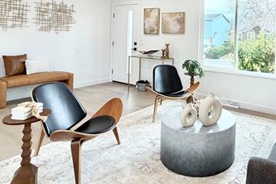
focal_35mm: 28
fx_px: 215
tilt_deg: -0.3
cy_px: 39
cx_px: 207
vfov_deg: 44.3
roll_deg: -2.1
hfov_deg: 61.8
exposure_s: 1/120
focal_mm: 2.22
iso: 125
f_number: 2.2
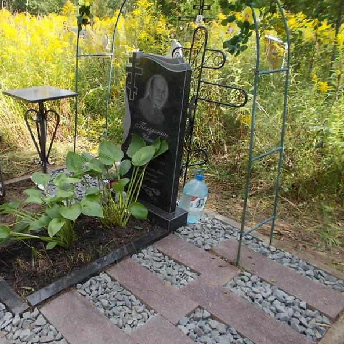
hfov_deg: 51.6
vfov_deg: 52.5
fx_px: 349
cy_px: 172
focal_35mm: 31
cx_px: 115
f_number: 3.2
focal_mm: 4.6
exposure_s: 1/250
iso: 80
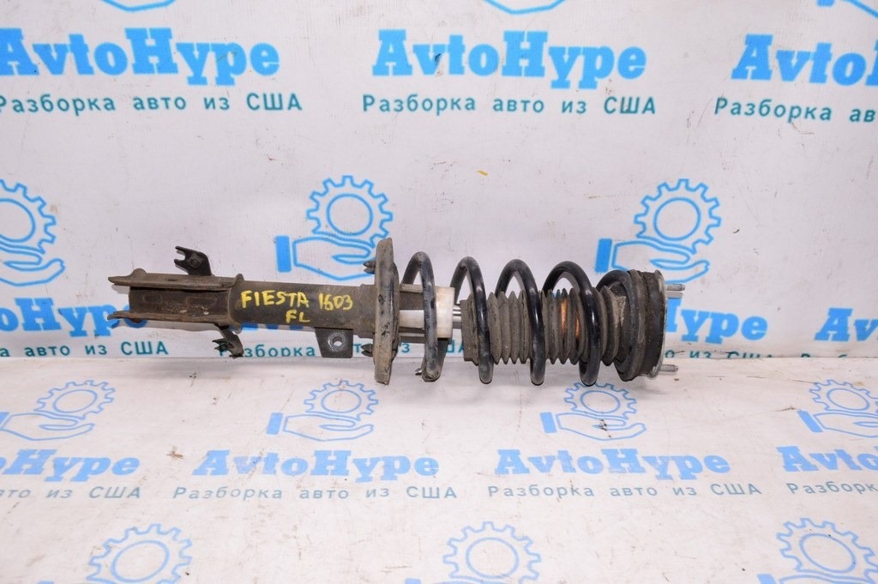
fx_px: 731
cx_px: 439
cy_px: 292
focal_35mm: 30
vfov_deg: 43.5
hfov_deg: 62.0
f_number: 8
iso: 1600
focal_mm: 20
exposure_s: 1/100
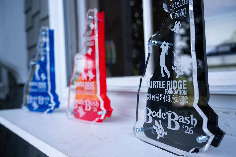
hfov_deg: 65.5
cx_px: 118
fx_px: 184
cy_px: 78
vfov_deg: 46.4
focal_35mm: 28
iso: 450
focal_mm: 28
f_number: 4
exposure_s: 1/500
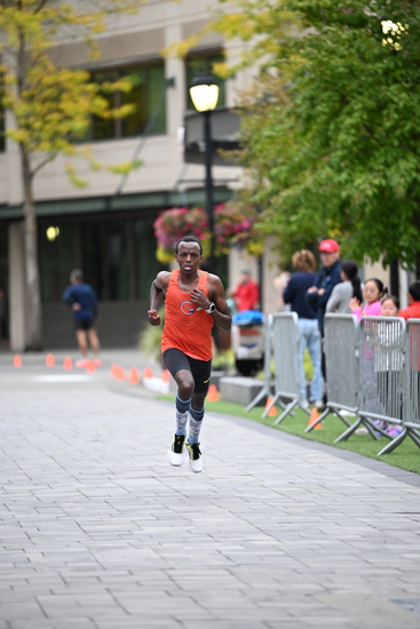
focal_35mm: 200
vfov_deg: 10.3
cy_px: 314
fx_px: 3498
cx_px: 210
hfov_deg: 6.9
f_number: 2.8
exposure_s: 1/800
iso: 1600
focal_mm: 200
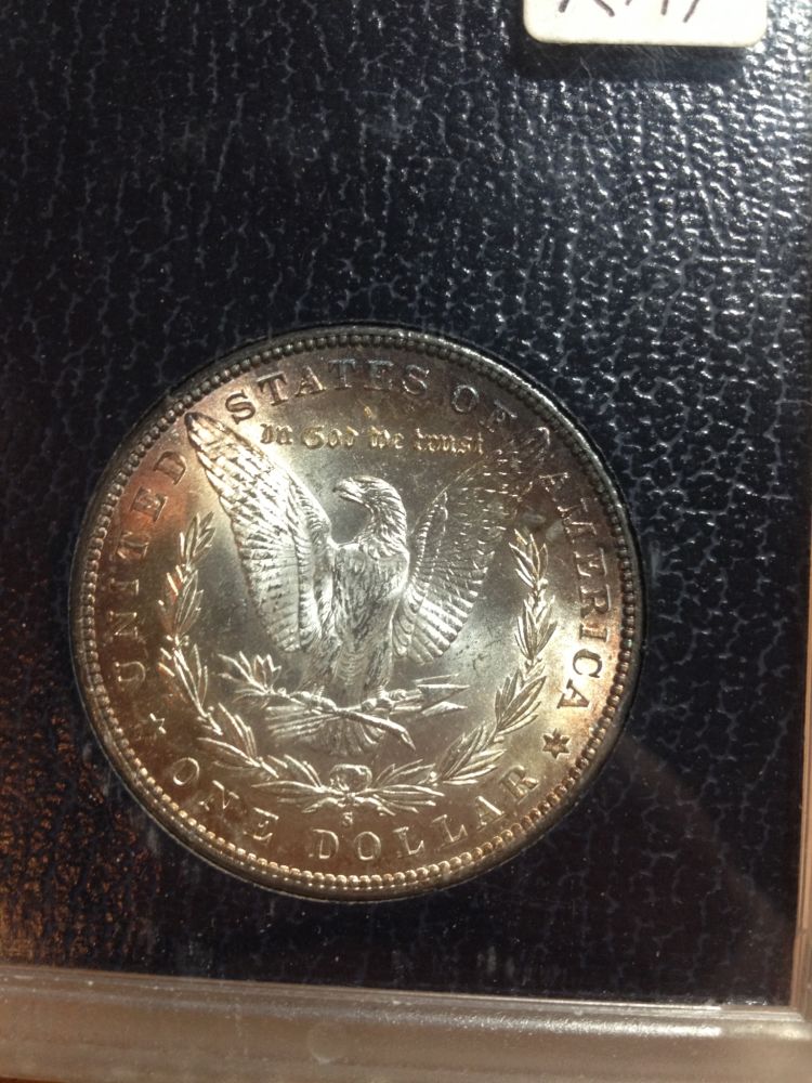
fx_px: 1095
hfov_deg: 40.7
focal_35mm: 35
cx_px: 406
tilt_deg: -57.8
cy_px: 542
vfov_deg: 52.6
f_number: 2.4
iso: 125
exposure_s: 1/20
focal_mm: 4.28
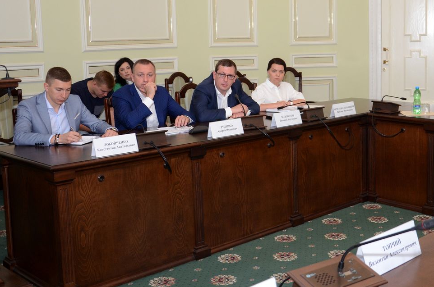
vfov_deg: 27.8
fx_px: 577
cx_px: 307
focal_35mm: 48
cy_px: 97
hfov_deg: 40.4
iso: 800
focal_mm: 22
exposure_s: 1/200
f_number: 5
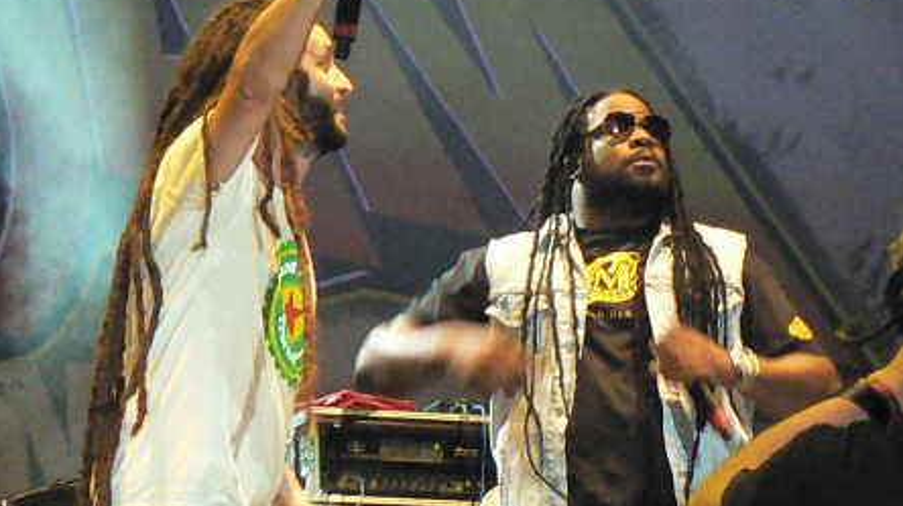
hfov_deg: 26.2
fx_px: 1938
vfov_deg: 14.8
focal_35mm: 81
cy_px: 384
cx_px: 448
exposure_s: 1/60
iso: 400
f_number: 3.2
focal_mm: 9.5
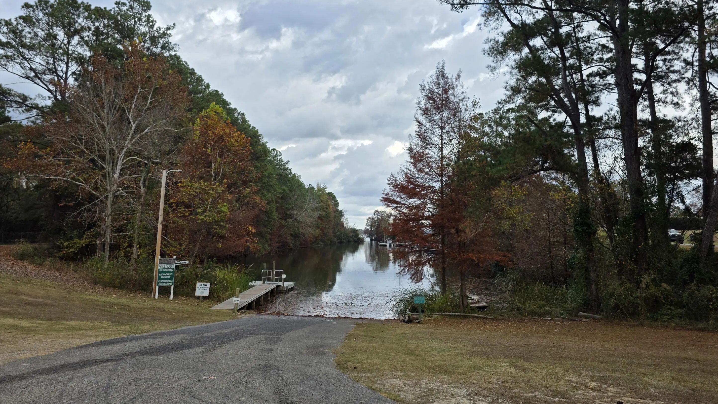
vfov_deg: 44.2
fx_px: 495
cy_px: 166
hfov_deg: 71.9
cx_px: 369
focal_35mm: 26
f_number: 1.7
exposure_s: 1/2333
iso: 80
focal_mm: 6.3
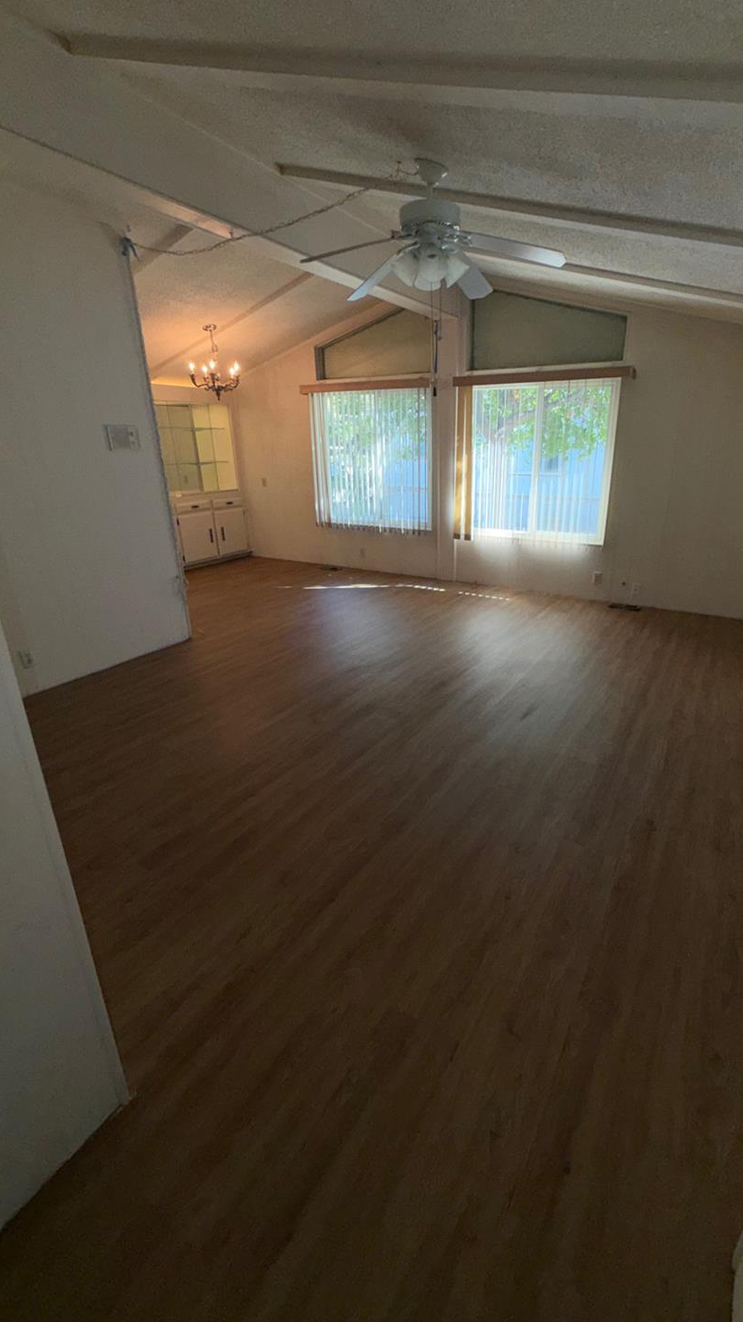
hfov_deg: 66.7
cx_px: 428
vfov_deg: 99.4
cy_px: 647
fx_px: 561
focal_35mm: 16
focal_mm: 2.22
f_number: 2.2
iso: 40
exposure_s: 1/120
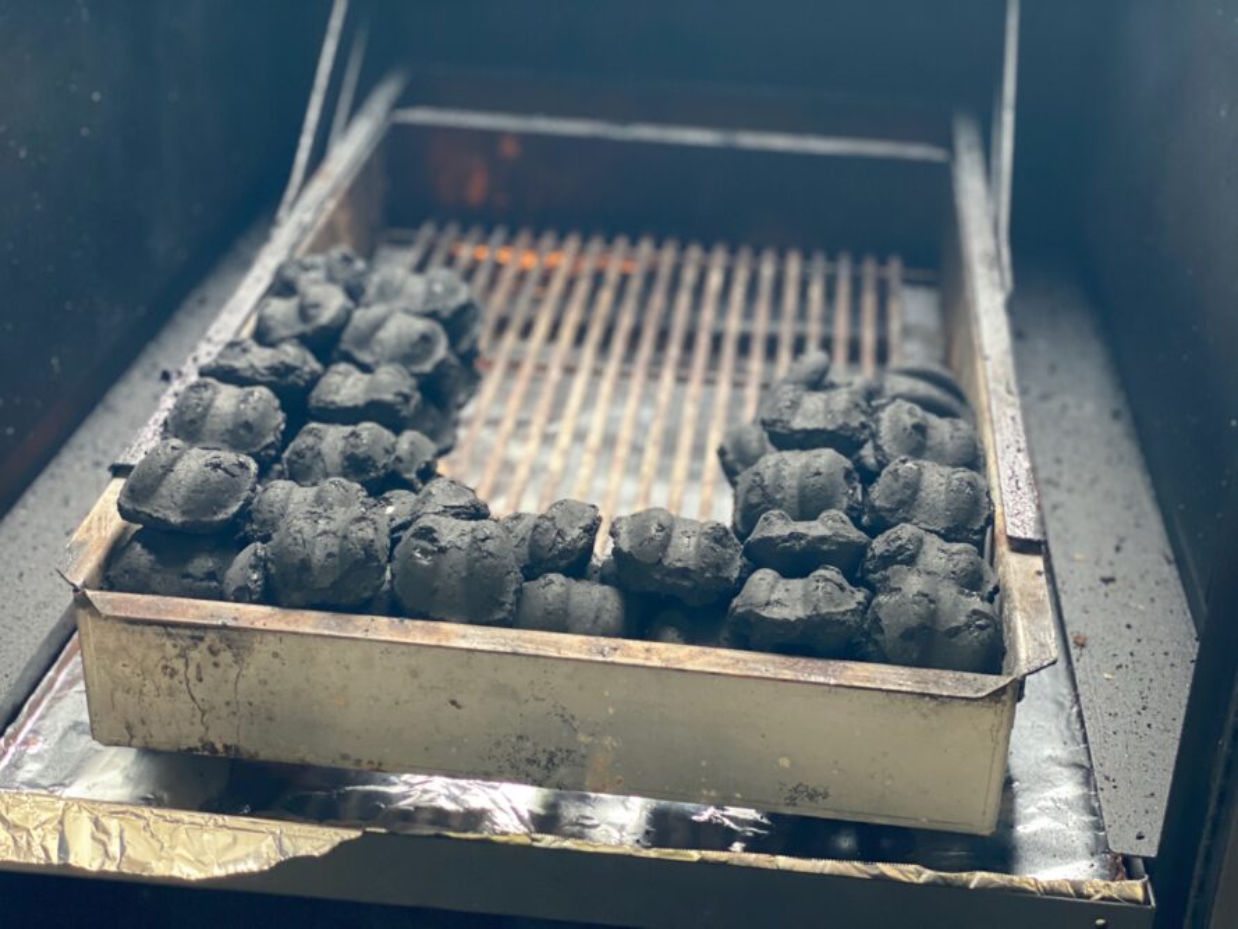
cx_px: 619
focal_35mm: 52
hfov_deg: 36.8
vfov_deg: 28.0
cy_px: 464
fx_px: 1860
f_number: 2
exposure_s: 1/98
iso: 250
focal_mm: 6
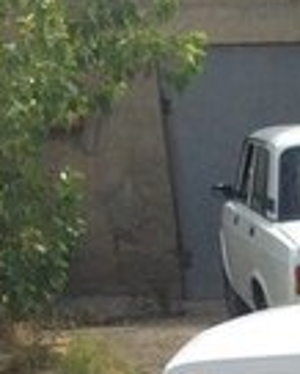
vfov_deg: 11.8
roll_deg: +1.9
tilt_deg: -12.0
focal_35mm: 156
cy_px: 579
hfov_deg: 9.2
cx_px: 625
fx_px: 1729
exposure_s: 1/1427
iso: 50
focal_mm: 4.12
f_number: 2.4
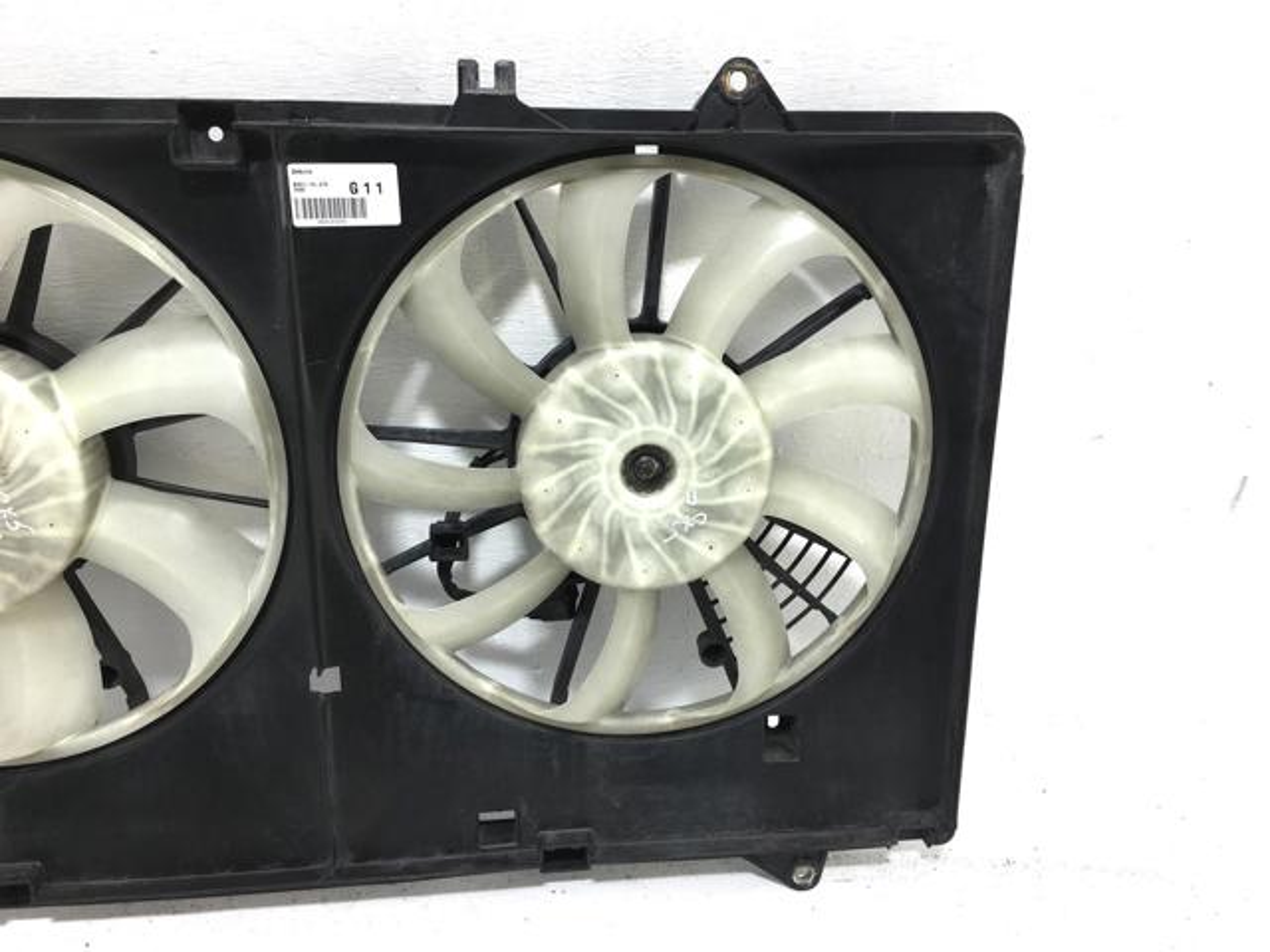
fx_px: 1064
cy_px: 476
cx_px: 635
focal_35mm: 29
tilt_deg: -31.3
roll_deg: -1.8
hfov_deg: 61.7
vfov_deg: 48.2
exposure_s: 1/144
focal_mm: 4.15
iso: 25
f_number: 2.2
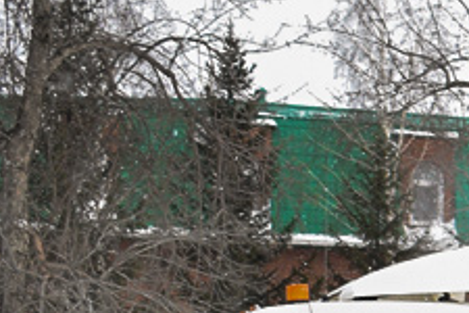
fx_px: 2293
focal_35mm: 176
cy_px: 411
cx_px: 1217
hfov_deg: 9.9
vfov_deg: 7.7
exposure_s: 1/1000
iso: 400
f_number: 5.6
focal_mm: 22
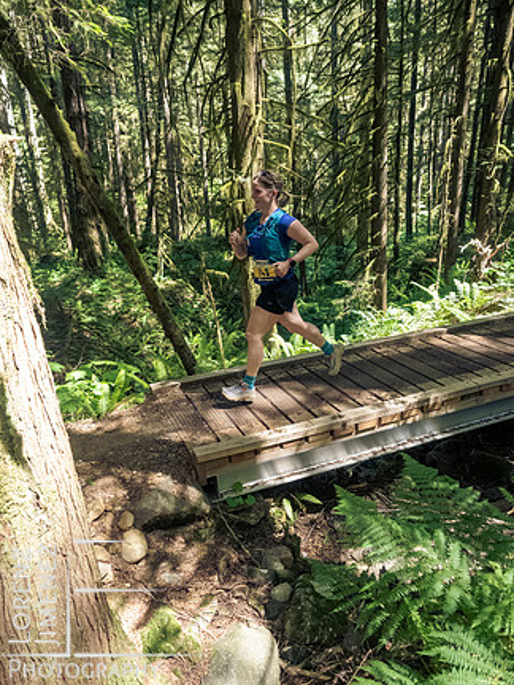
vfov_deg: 69.4
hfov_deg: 54.9
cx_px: 255
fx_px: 495
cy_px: 354
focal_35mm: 25
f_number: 2.8
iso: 3200
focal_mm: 12
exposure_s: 1/1000
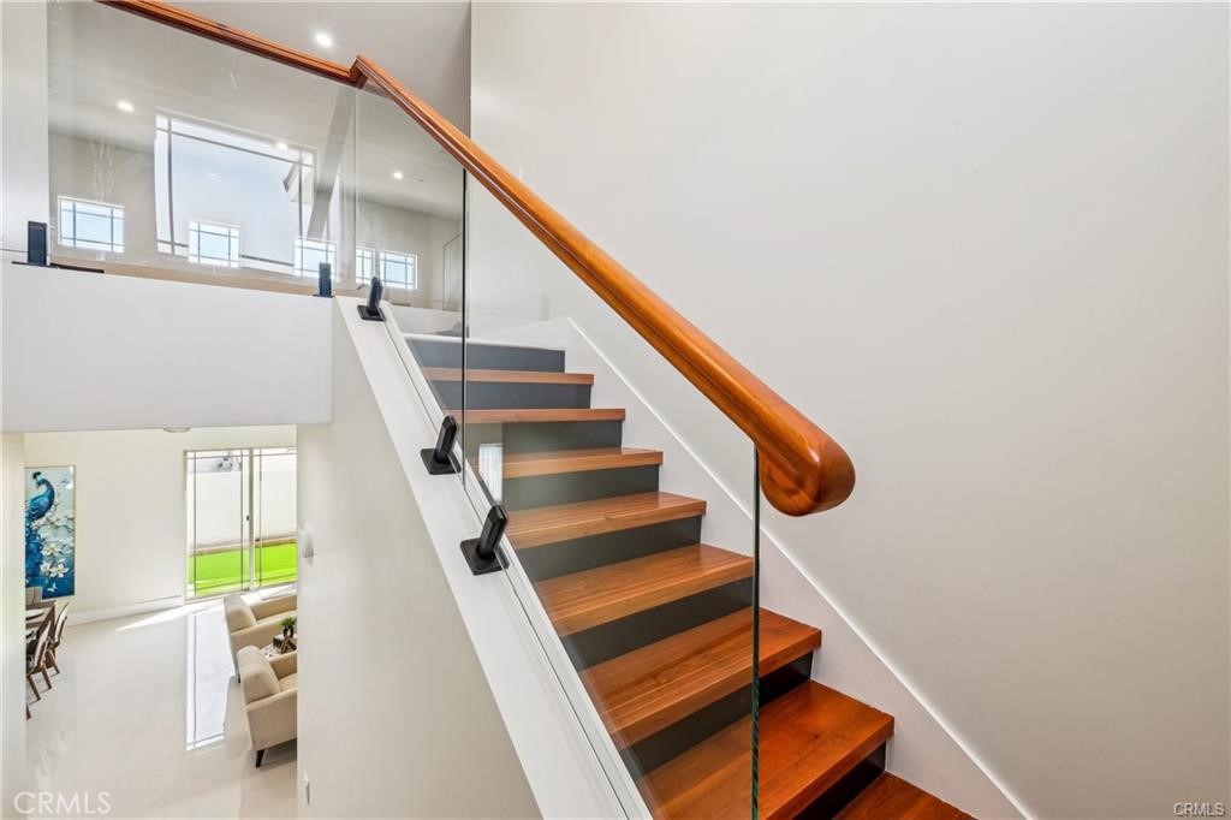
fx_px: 513
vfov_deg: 77.3
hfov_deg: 100.4
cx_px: 616
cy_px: 410
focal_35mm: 15
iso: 160
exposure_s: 1/15
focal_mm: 10
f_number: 8
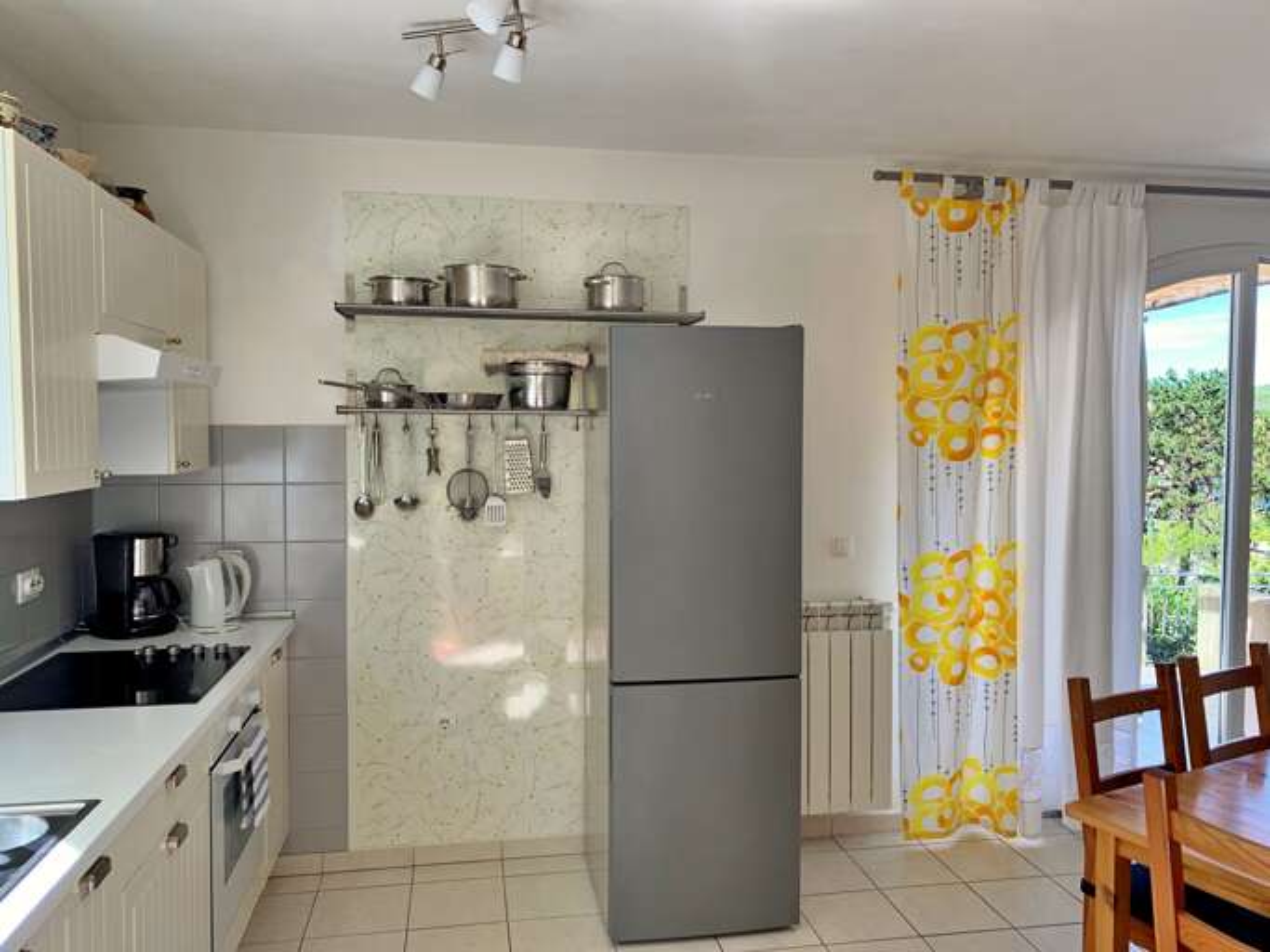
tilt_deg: -3.0
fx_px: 954
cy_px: 476
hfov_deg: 67.3
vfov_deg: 53.0
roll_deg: -0.6
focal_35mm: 26
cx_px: 635
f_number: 1.8
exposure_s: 1/144
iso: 25
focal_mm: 4.25
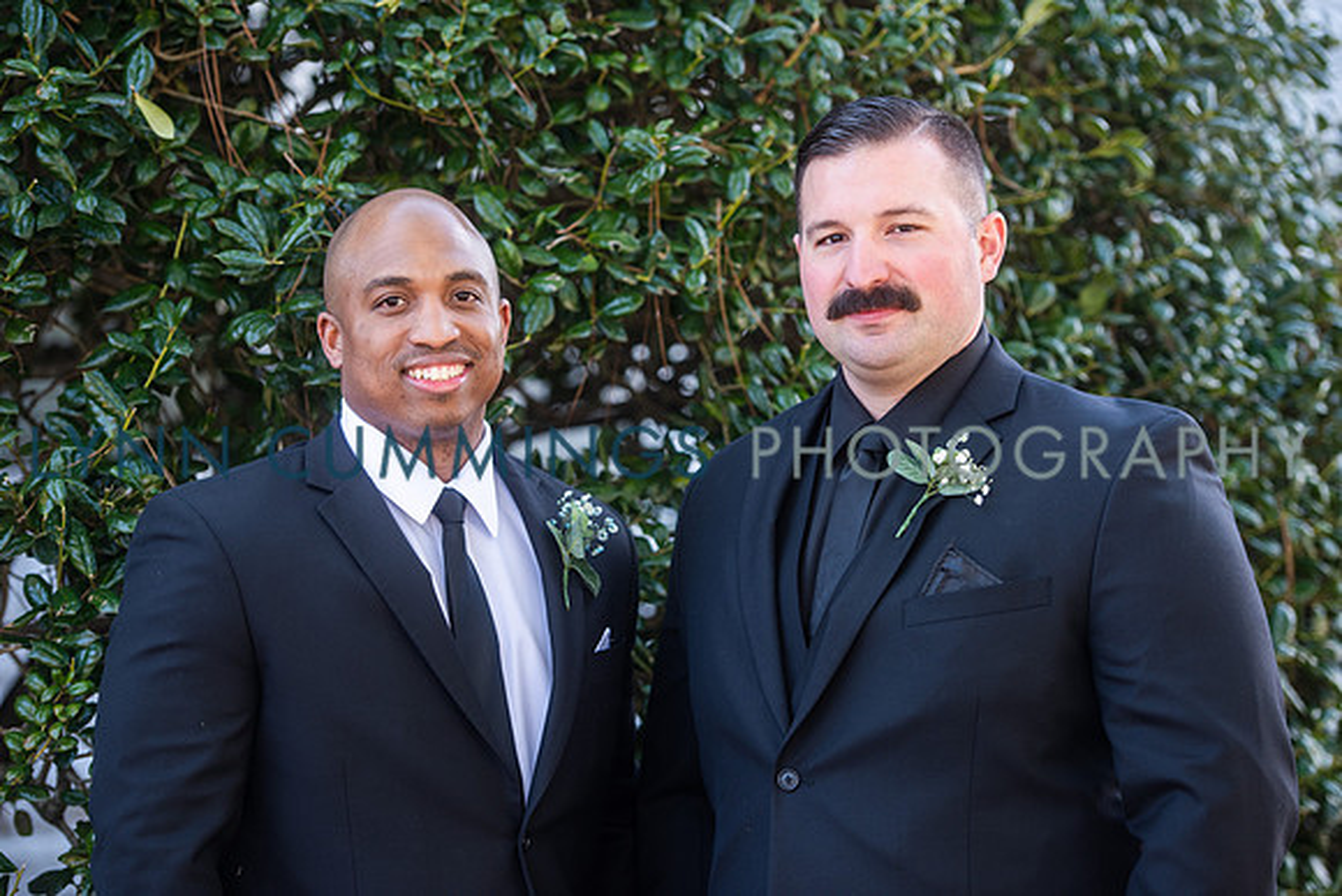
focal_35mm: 105
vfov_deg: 13.0
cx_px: 671
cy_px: 448
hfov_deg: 19.5
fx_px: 3915
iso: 160
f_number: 3.5
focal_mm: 105
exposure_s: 1/250
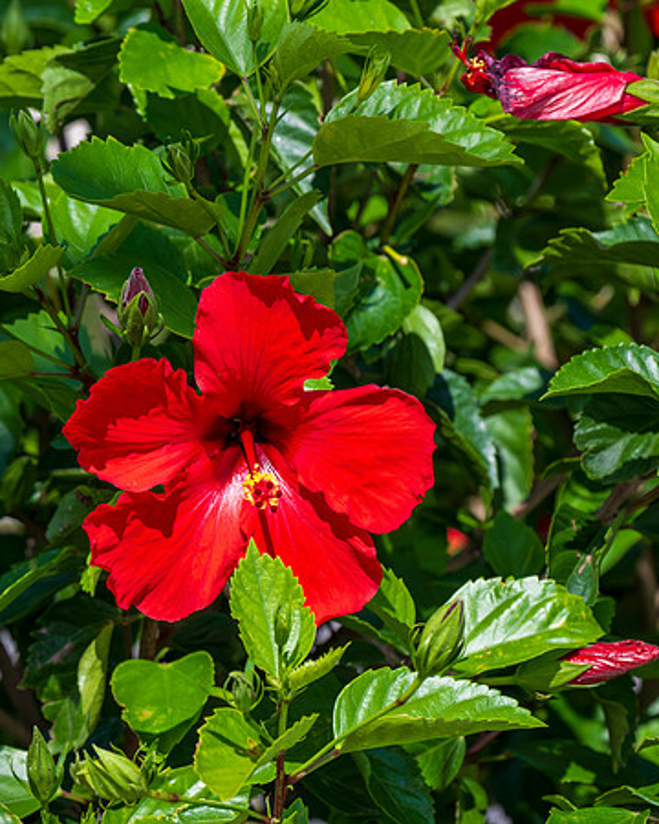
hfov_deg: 2.0
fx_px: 19219
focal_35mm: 788
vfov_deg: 2.5
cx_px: 148
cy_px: 412
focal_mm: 560
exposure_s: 1/2000
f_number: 10
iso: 2200
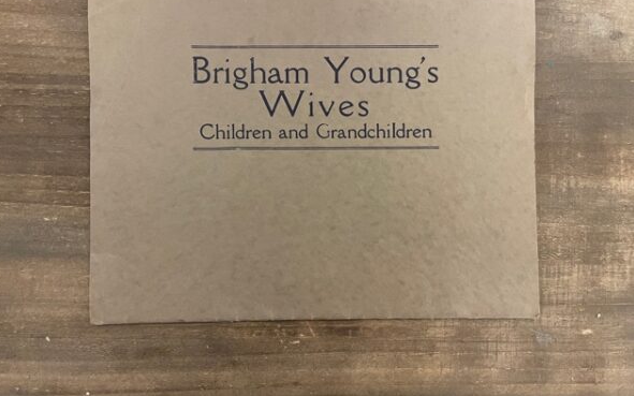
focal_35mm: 28
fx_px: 484
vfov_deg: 44.3
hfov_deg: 66.5
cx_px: 314
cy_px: 159
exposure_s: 1/30
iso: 500
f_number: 1.6
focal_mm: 4.2
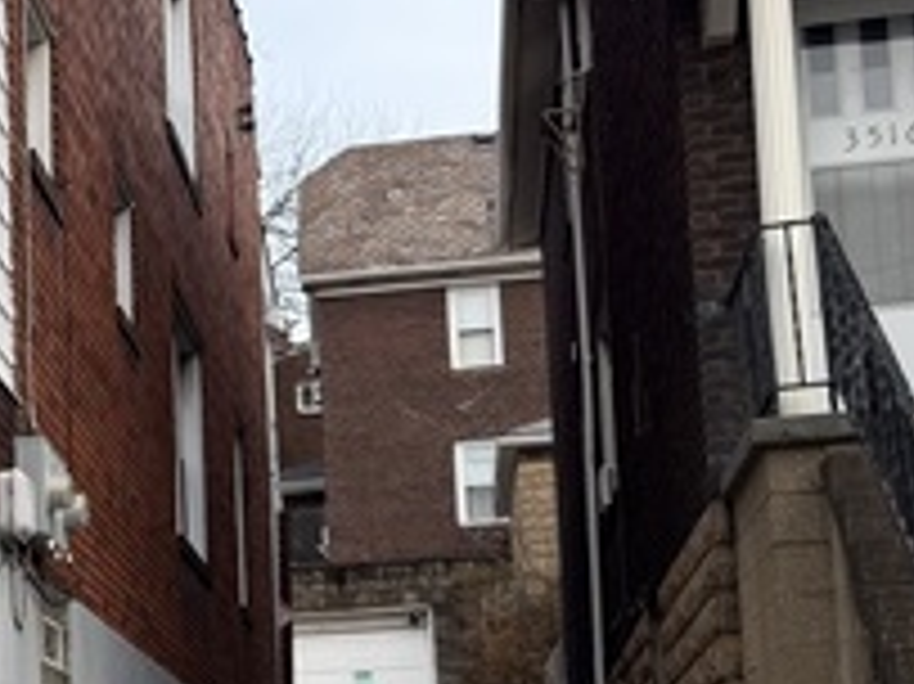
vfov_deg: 18.3
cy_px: 612
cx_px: -371
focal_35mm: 79
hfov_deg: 21.6
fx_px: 2085
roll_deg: -0.2
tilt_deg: +8.7
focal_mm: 6.76
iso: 100
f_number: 1.78
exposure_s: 1/589
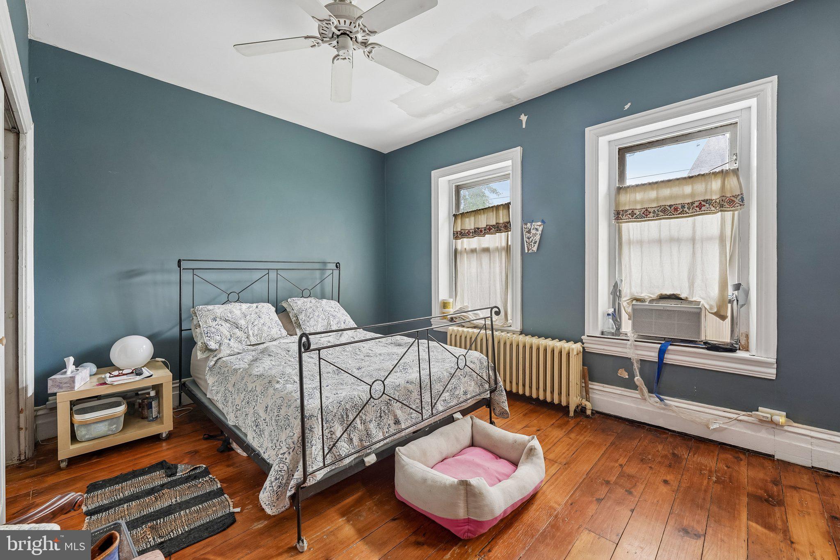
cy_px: 280
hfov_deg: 104.3
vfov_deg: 81.2
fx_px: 327
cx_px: 420
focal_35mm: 14
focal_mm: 14
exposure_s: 1/10
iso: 500
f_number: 8
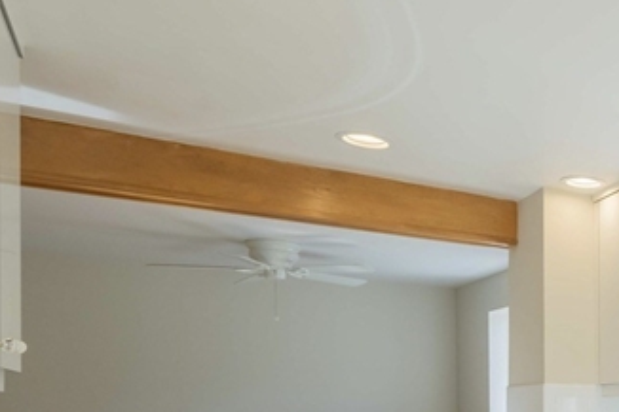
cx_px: 837
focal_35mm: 44
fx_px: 756
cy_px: 430
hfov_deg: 31.8
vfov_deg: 28.3
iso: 800
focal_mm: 14
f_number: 9
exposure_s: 1/1250
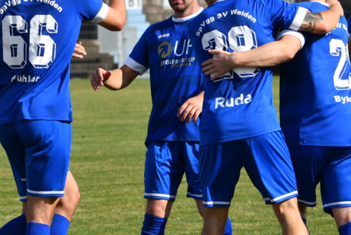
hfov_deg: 3.9
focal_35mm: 534
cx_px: 150
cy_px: 94
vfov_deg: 2.6
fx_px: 5209
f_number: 7.1
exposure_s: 1/1600
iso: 400
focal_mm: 160
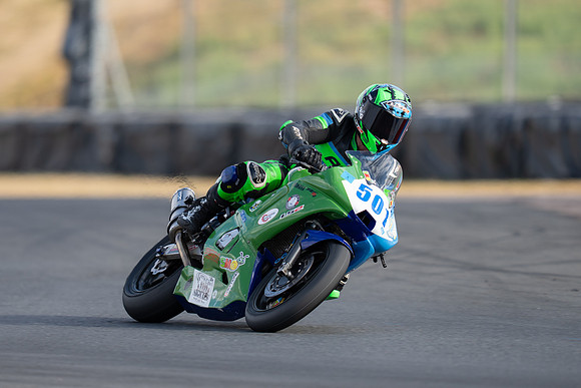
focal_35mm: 538
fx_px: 8685
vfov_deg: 2.6
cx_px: 244
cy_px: 191
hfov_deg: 3.8
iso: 100
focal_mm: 400
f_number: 3.2
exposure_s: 1/500
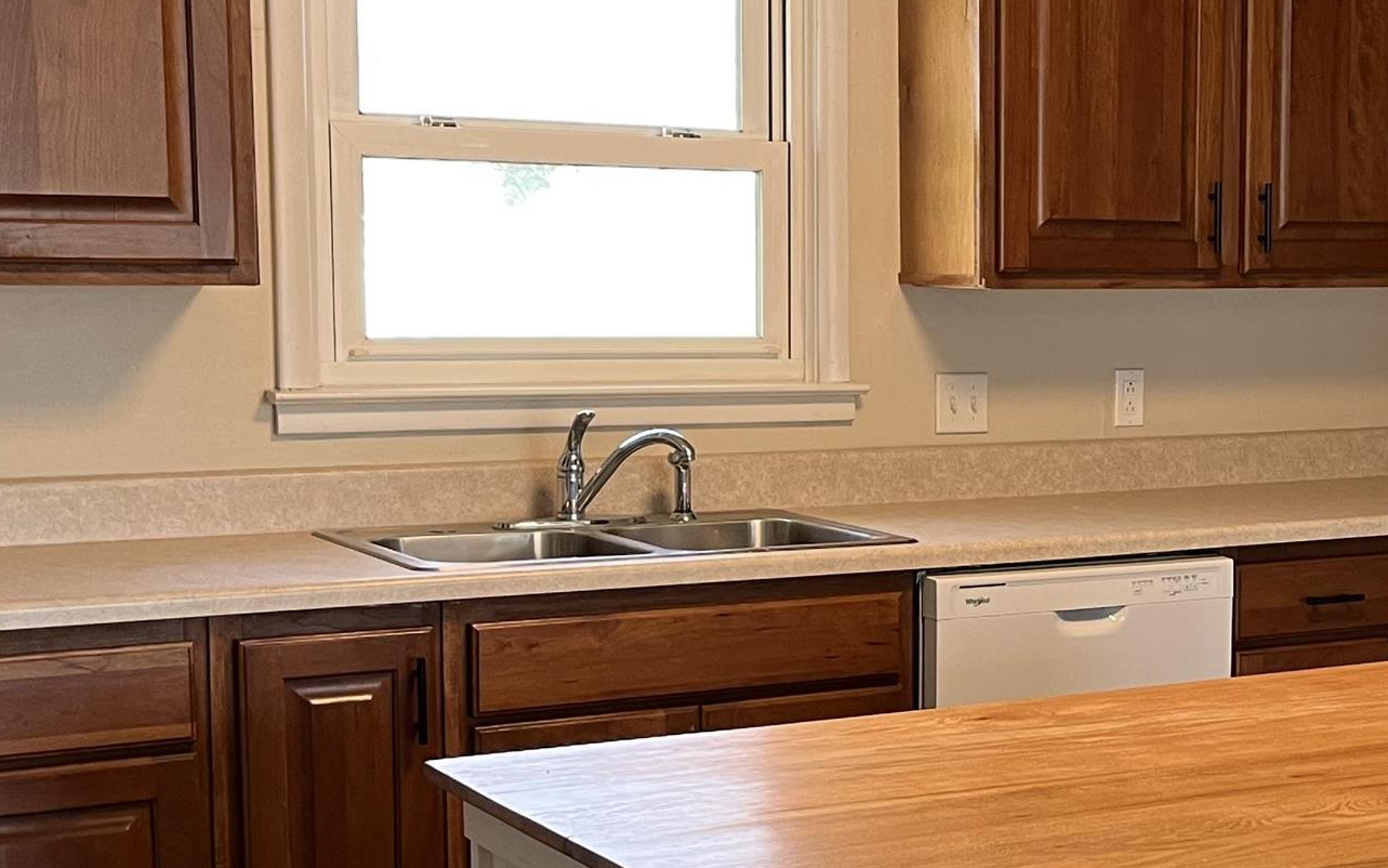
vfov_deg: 19.7
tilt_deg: -7.9
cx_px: 1101
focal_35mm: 66
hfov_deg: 30.4
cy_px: 576
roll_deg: -1.1
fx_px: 2497
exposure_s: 1/60
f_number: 1.6
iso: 80
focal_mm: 5.1
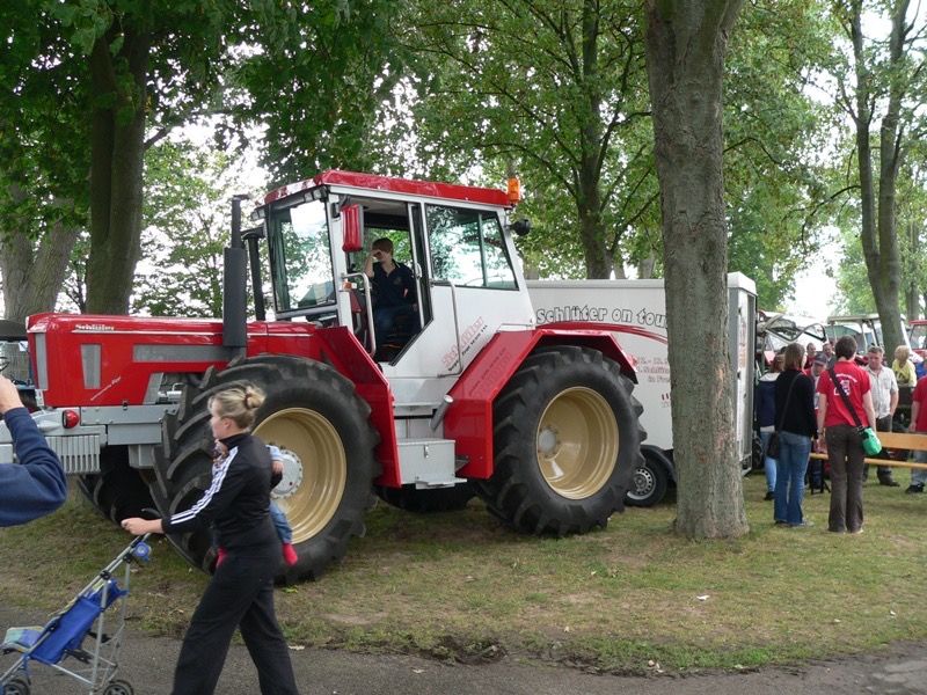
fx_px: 964
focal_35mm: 36
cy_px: 348
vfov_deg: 39.7
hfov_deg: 51.4
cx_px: 464
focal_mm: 6
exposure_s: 1/60
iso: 80
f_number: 2.8
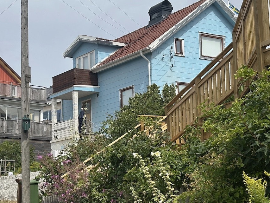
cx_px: 75
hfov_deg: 26.7
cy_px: 135
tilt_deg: +7.0
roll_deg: +1.9
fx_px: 562
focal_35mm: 72
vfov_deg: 20.4
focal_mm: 6.86
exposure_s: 1/4367
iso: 64
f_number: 1.78
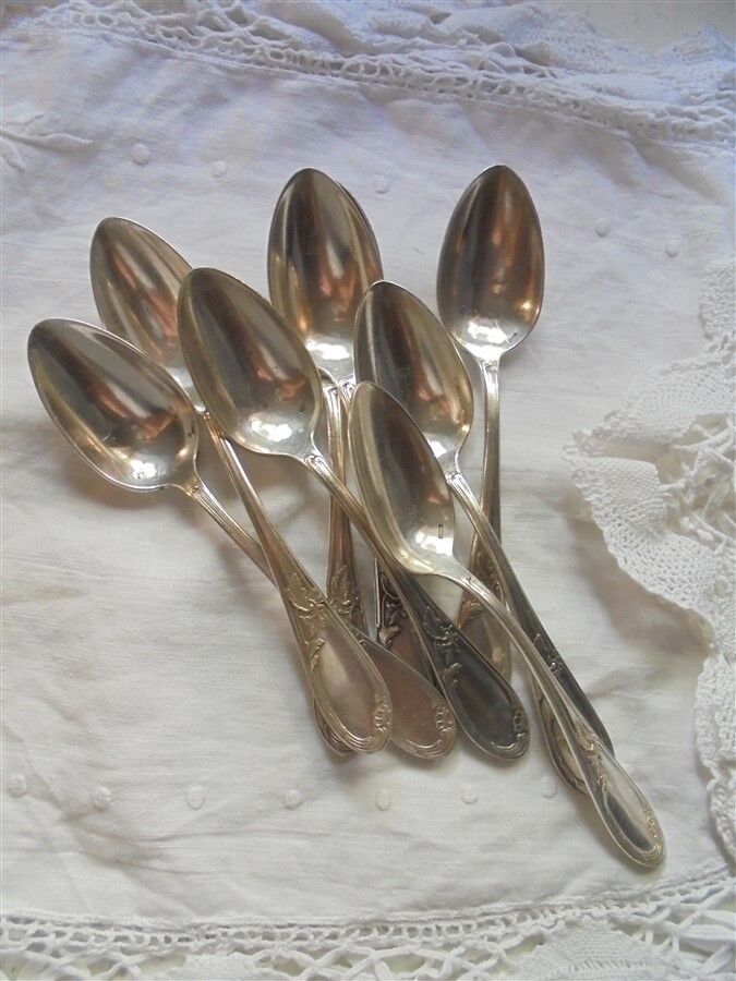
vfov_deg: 67.3
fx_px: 737
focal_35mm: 26
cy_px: 490
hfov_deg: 53.1
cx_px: 368
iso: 400
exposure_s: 1/30
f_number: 3.5
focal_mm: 4.6
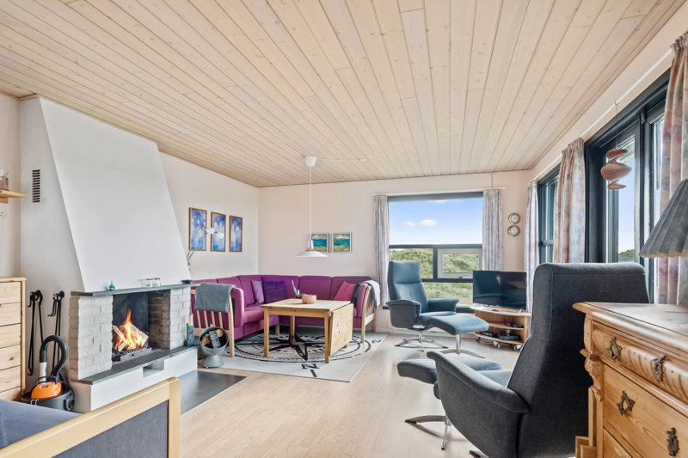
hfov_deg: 93.3
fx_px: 325
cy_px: 229
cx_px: 344
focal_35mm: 17
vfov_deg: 70.4
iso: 400
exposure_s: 1/40
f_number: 6.3
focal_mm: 17
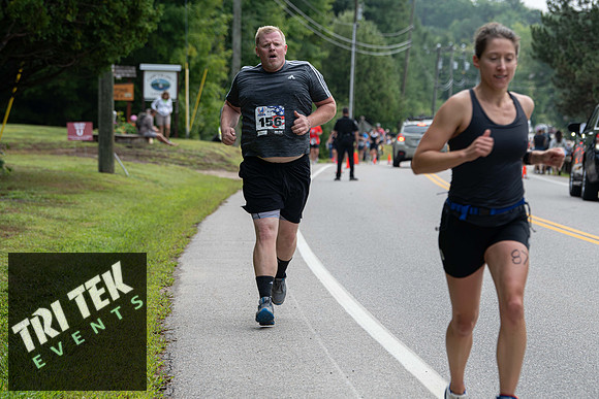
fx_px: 2302
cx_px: 300
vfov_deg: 9.9
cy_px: 200
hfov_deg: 14.8
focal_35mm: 138
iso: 200
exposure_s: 1/200
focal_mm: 135
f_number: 5.6
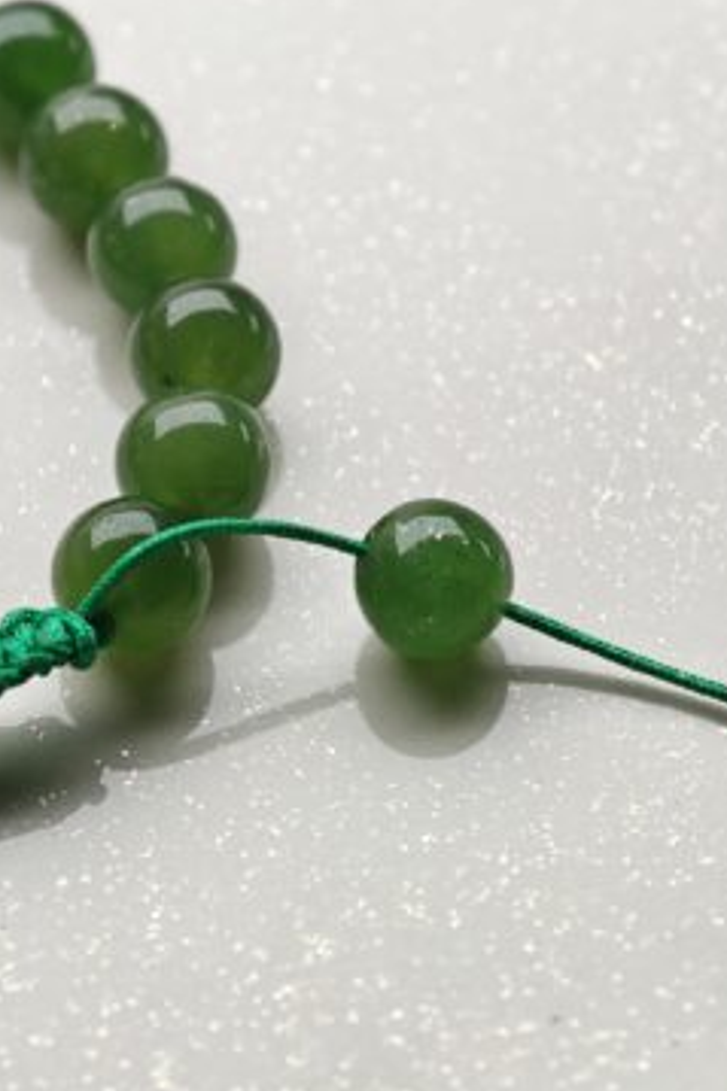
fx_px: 4184
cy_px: 565
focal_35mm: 138
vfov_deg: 14.9
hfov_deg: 9.9
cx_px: 353
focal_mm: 16.53
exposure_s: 1/290
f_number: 2.1
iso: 80
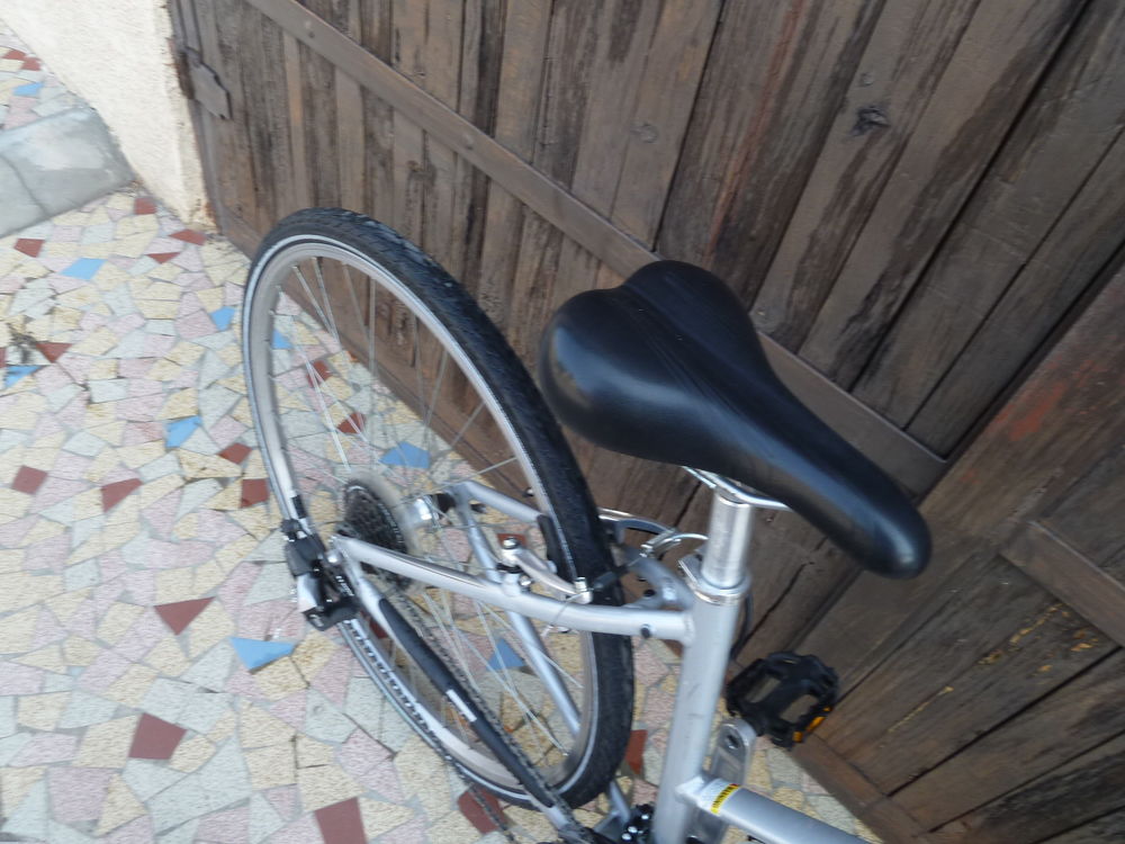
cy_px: 422
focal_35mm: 25
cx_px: 562
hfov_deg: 69.4
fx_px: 812
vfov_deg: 54.9
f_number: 3.3
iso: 80
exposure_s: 1/50
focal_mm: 4.1
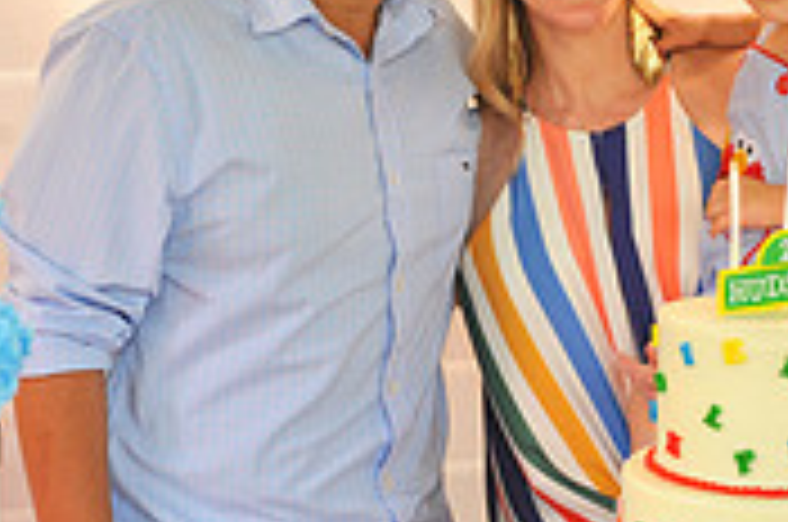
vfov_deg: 14.6
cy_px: 405
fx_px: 2032
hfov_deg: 21.9
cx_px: 527
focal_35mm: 93
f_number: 5.6
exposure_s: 1/160
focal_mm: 28
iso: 1250
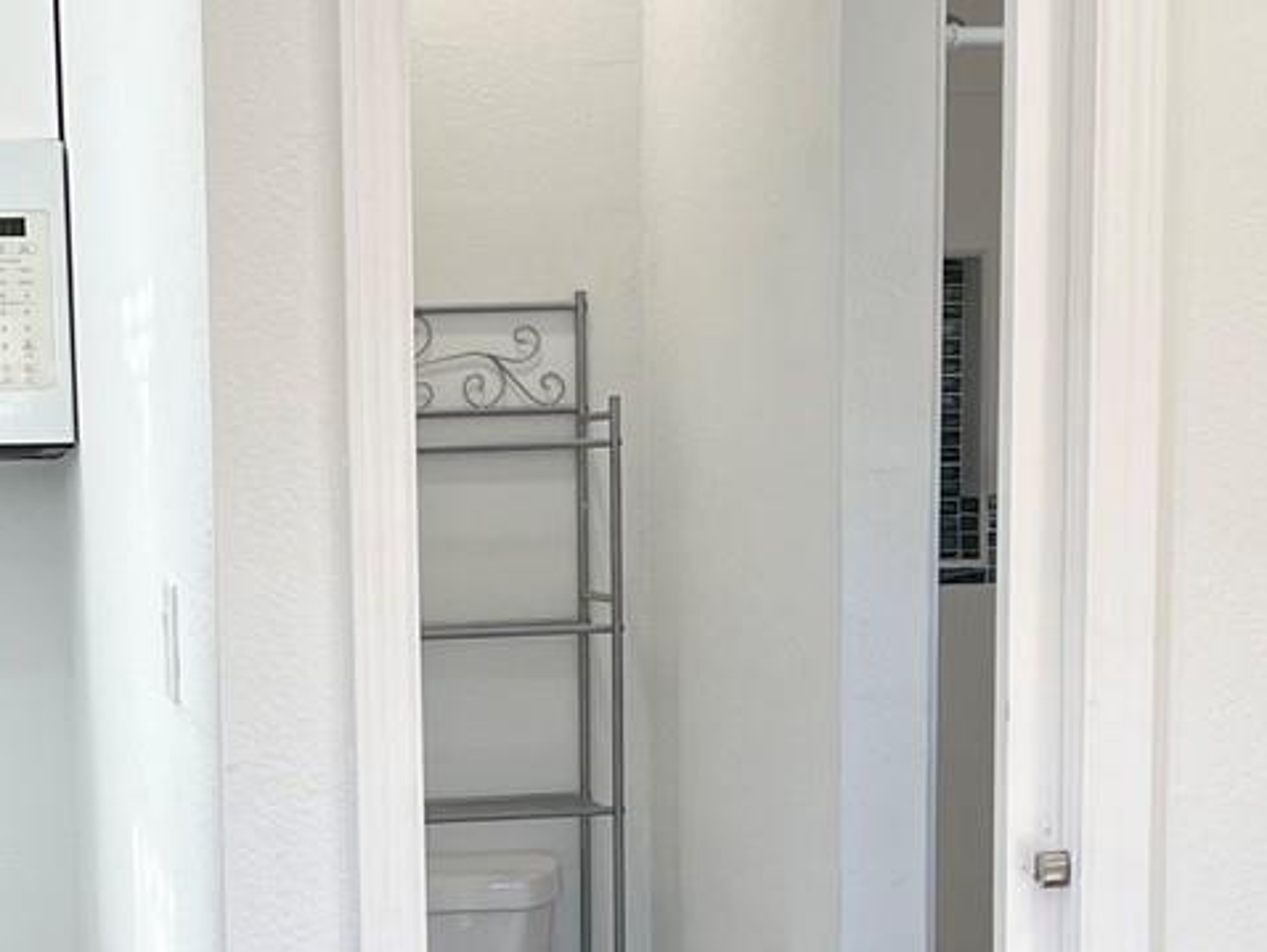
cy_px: 870
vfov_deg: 16.7
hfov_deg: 22.3
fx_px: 3186
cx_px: 360
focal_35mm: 87
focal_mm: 5.7
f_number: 1.5
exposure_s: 1/120
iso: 50
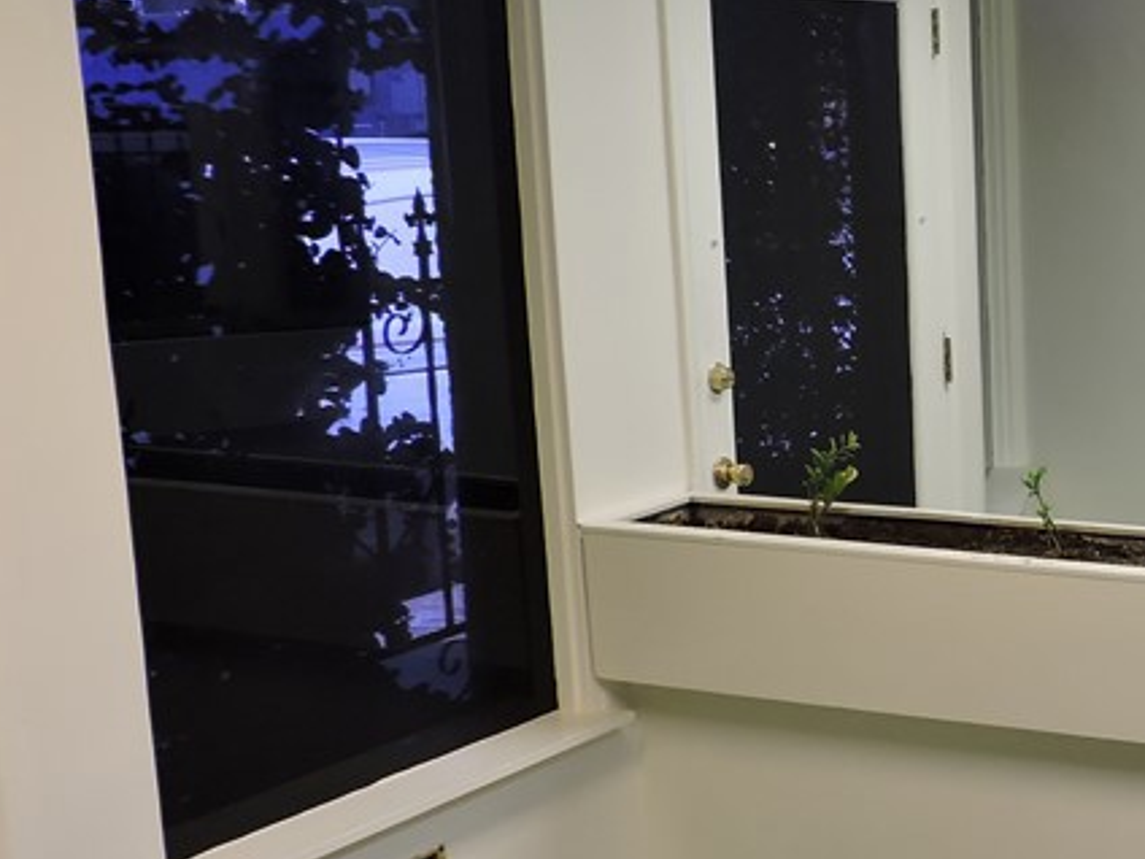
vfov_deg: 25.2
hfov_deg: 28.9
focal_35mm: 58
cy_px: 427
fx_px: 1918
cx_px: 1361
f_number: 3
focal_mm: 4.3
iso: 140
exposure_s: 1/30
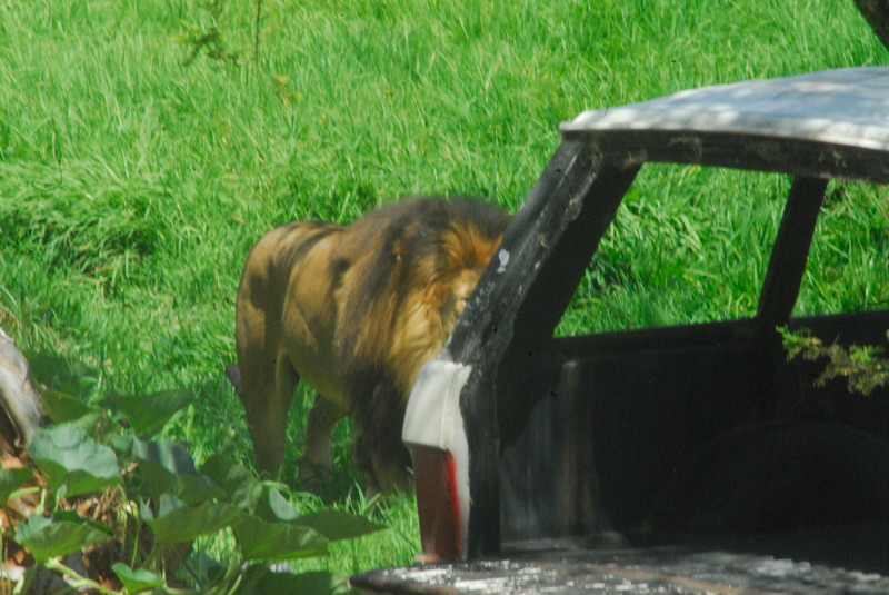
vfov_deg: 3.4
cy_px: 298
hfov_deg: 5.1
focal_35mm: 405
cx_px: 444
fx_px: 10010
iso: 1600
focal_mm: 270
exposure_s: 1/90
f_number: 38
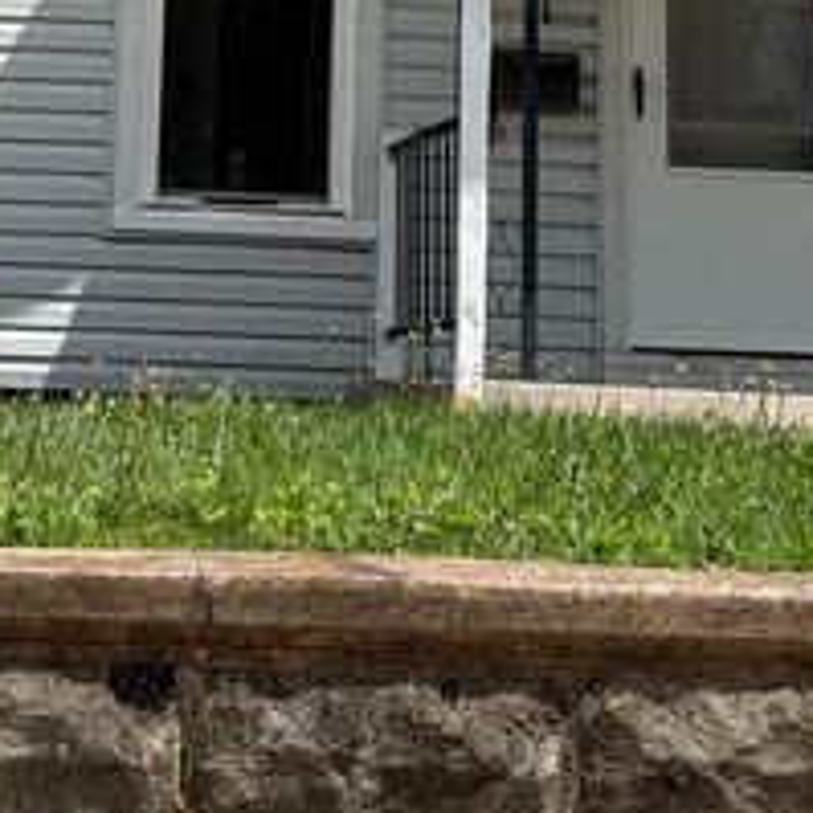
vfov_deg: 11.7
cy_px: -443
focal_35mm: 142
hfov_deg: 12.3
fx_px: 3773
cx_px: 188
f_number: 1.78
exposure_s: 1/5587
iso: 64
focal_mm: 6.76
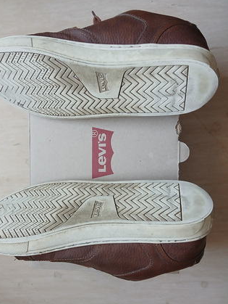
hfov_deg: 45.3
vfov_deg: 58.1
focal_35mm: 31
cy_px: 173
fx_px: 272
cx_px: 93
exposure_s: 1/33.3
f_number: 1.8
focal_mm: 3.98
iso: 250
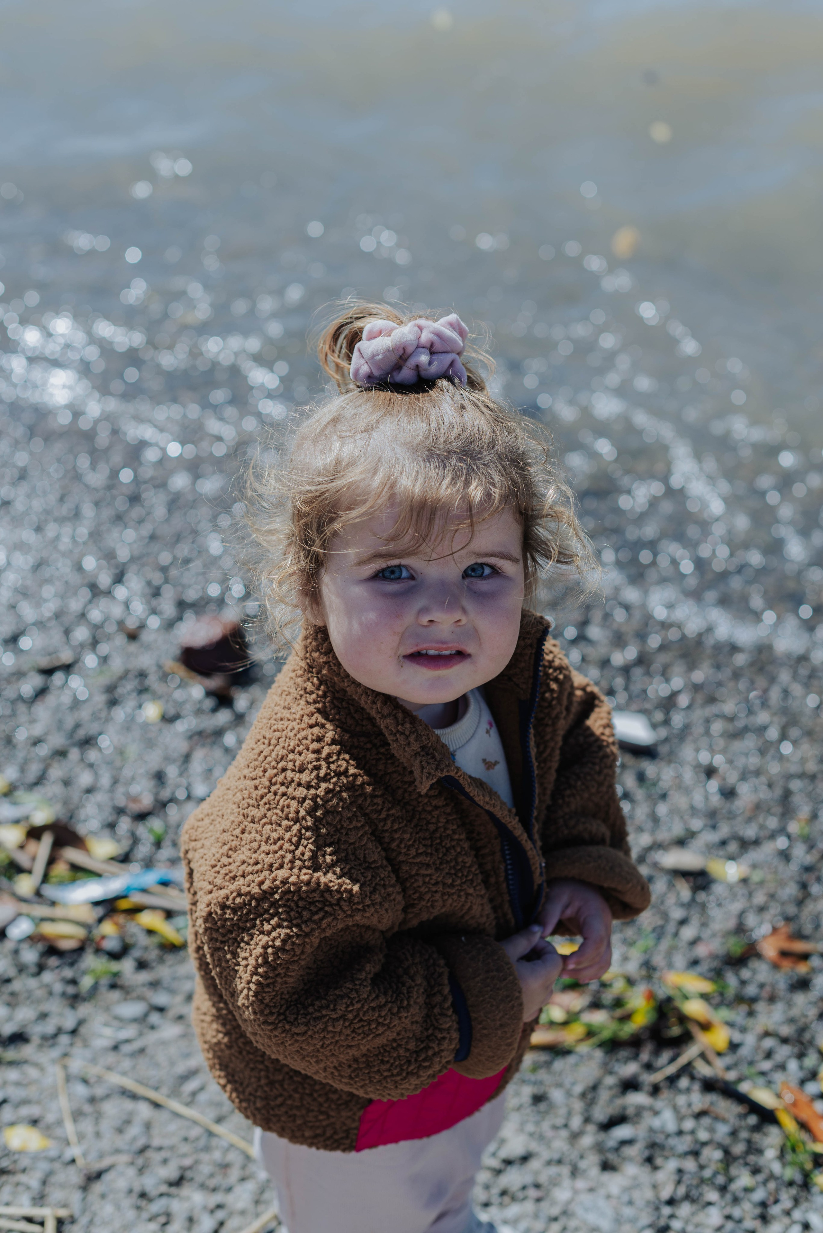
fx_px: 1713
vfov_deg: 39.6
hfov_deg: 27.0
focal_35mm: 50
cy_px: 616
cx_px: 412
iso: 100
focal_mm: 50
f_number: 3.5
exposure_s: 1/800
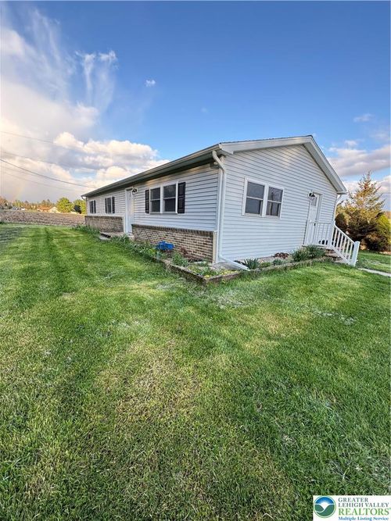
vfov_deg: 102.1
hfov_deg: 85.7
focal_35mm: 14
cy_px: 260
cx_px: 196
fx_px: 211
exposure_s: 1/151
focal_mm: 2.22
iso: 40
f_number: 2.2
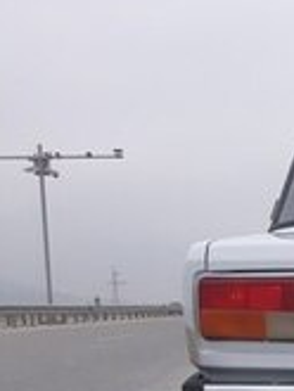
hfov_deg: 16.6
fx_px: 916
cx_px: 436
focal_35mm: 81
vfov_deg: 22.3
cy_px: 469
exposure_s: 1/792
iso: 40
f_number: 1.7
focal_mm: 3.71
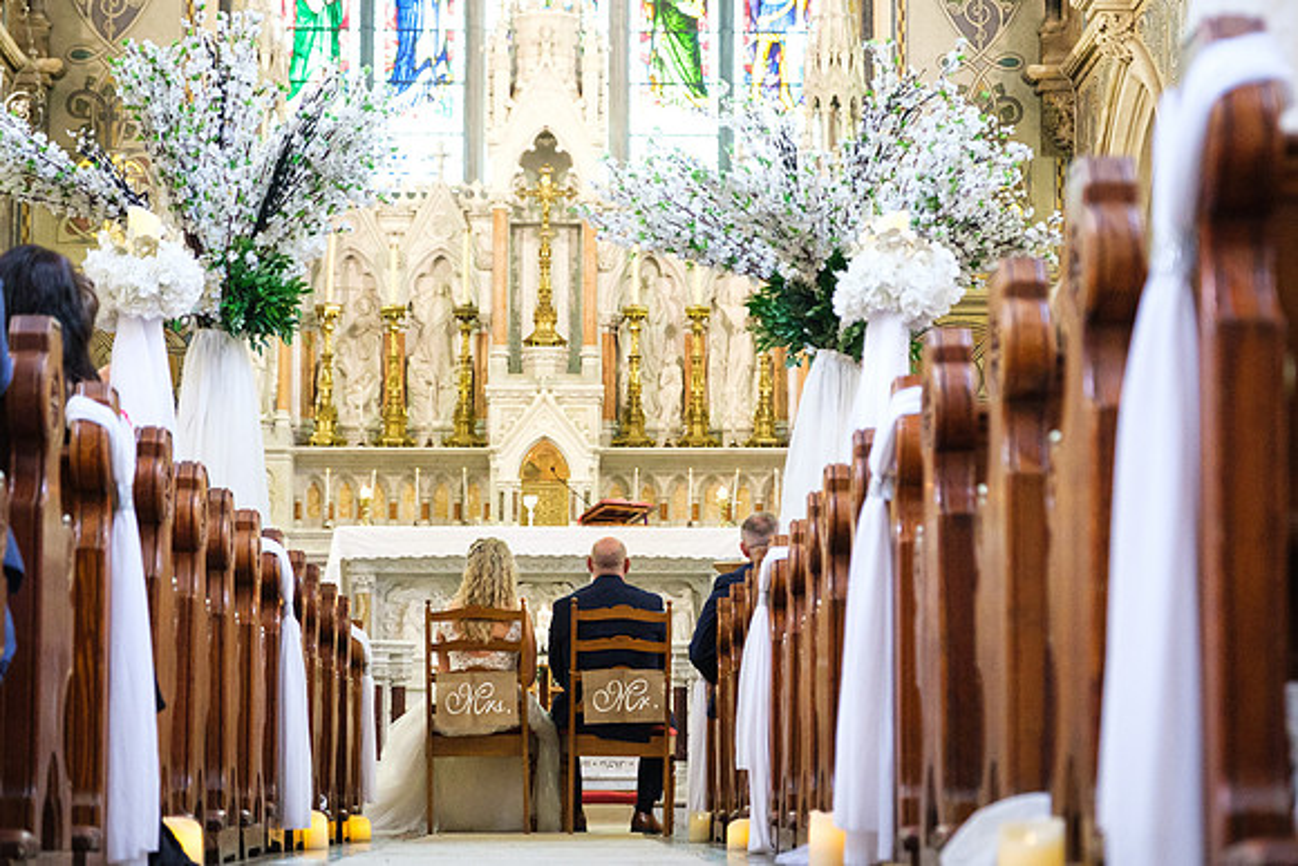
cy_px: 372
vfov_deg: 14.0
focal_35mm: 98
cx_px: 644
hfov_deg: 20.8
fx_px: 3529
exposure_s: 1/160
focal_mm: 55
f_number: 2.8
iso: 2500
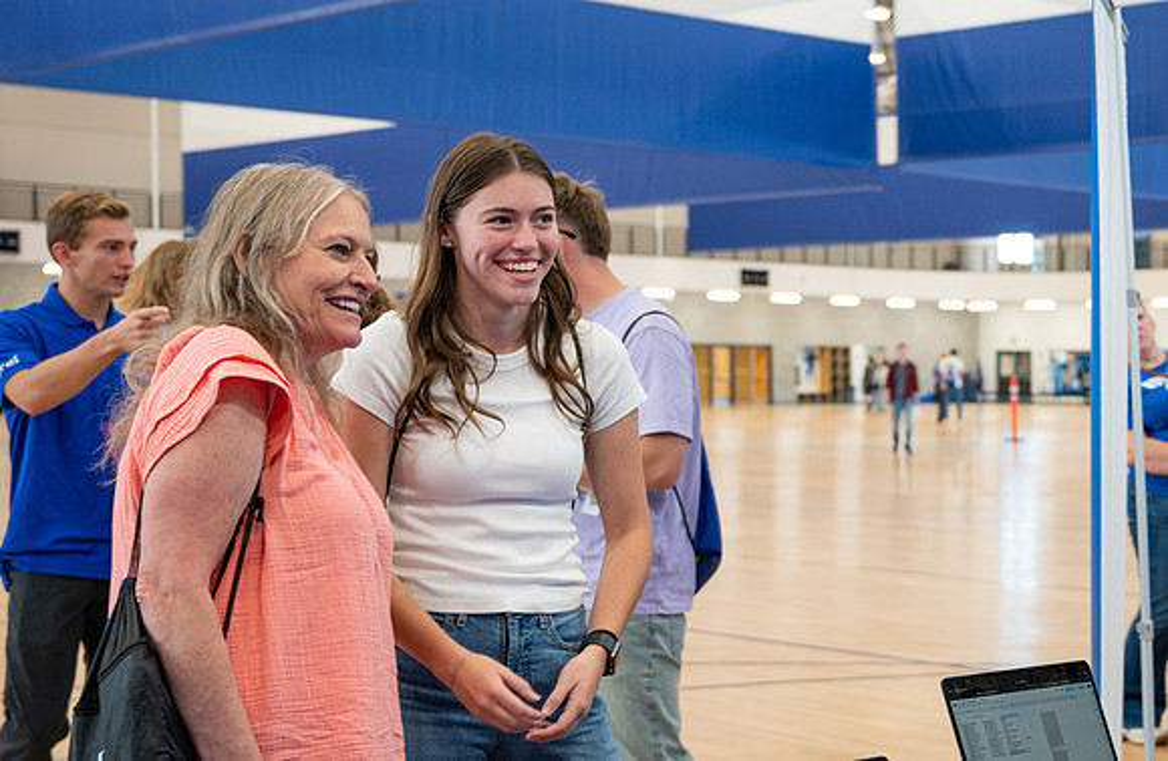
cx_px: 834
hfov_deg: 30.2
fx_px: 2135
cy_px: 349
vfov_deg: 20.2
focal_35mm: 66
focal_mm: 42
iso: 2000
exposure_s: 1/250
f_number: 4
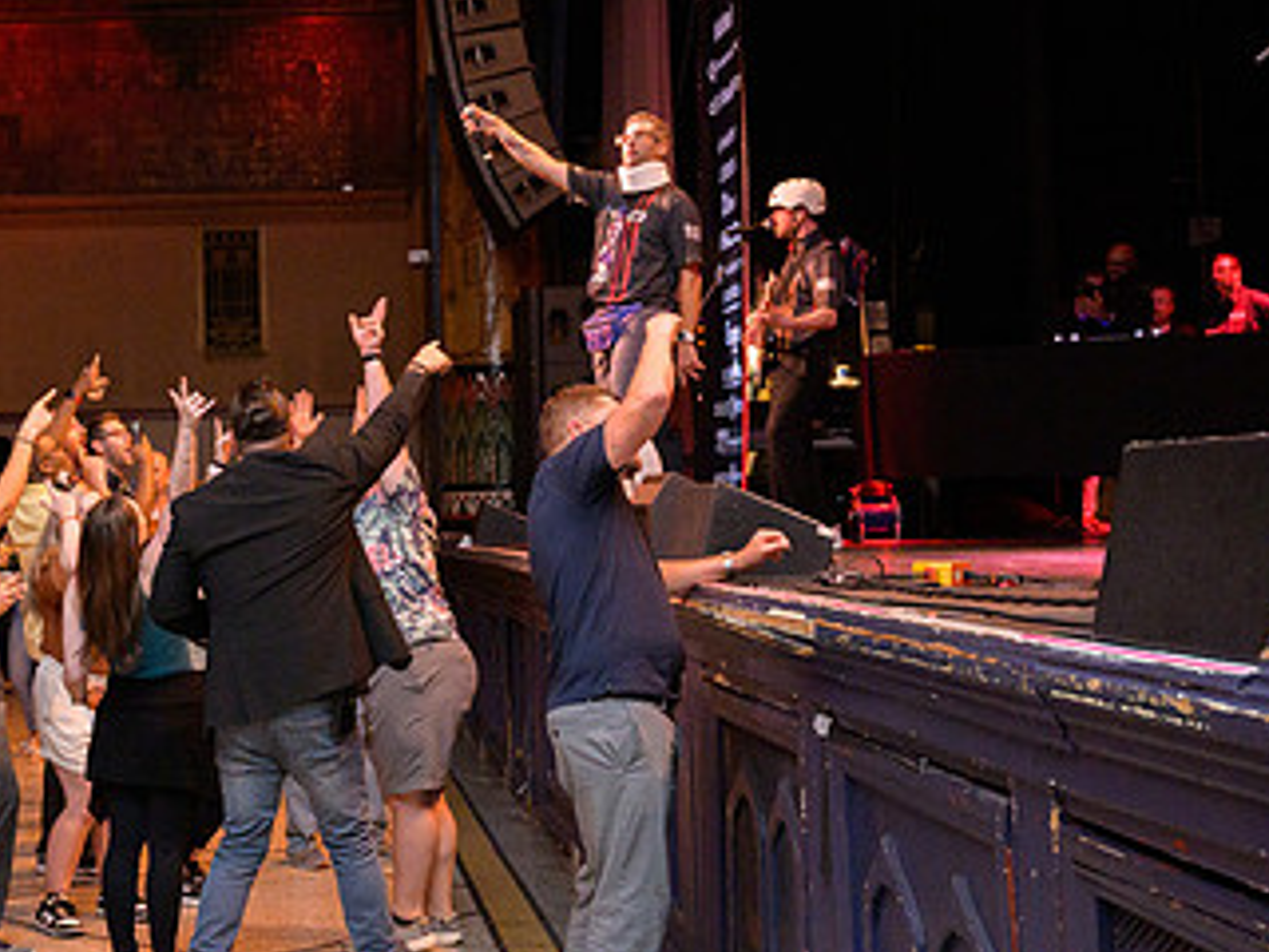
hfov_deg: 32.4
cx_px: 261
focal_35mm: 58
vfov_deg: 25.2
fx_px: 2126
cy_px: 453
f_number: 4
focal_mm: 31
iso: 2000
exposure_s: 1/200
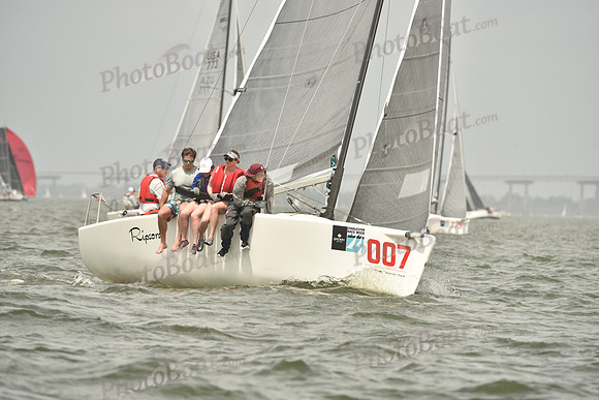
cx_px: 300
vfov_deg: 4.6
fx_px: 4993
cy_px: 200
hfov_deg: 6.9
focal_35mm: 300
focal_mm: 300
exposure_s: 1/1250
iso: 320
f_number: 7.1
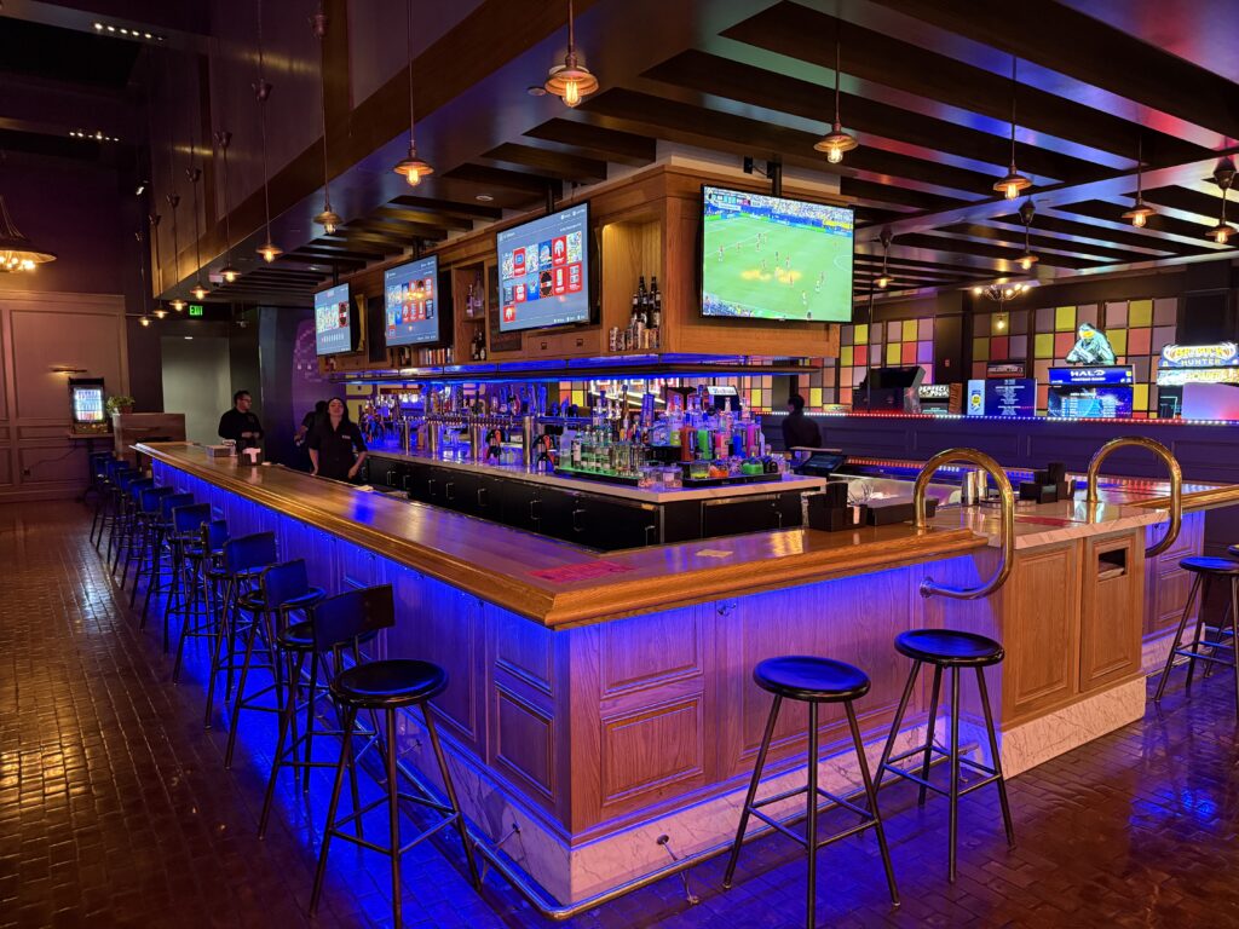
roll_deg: +0.4
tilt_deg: -5.5
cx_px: 620
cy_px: 464
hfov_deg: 71.6
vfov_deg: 56.8
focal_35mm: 24
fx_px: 859
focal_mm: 6.76
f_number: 1.78
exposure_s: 1/40
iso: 640
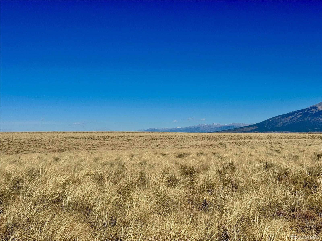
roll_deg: -1.0
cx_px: 161
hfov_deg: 39.7
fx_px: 446
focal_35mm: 48
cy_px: 120
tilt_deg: +0.6
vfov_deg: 30.3
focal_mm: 6.76
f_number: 1.78
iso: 64
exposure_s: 1/12500
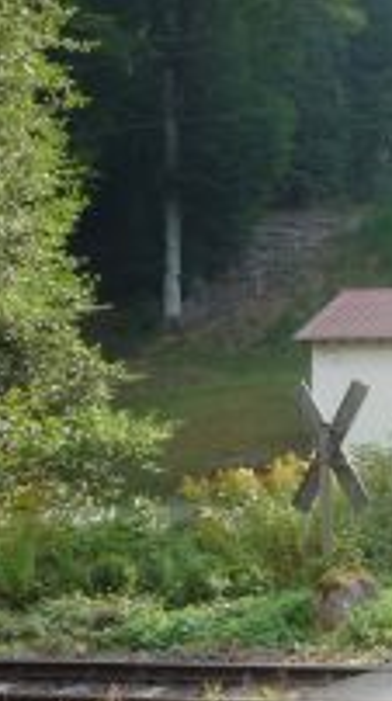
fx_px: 1540
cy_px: 621
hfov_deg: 13.5
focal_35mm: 83
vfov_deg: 24.9
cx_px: 628
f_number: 4
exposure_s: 1/125
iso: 100
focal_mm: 5.2
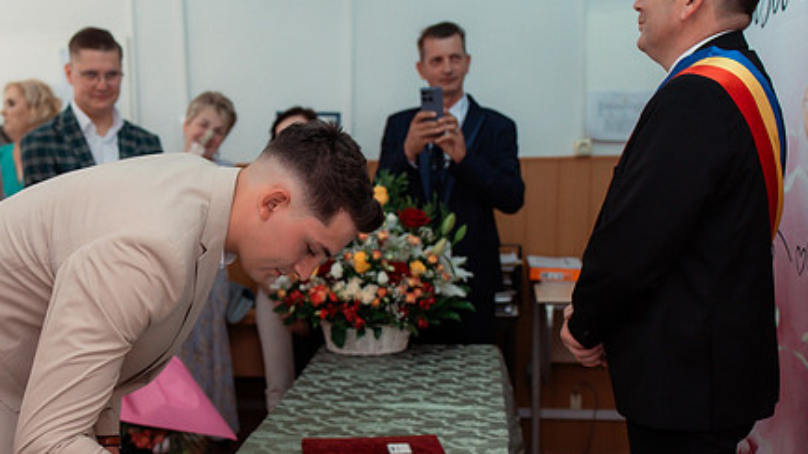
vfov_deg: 24.1
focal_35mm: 49
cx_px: 290
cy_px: 347
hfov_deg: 41.7
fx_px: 1050
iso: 800
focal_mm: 35
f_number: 3.2
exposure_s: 1/320
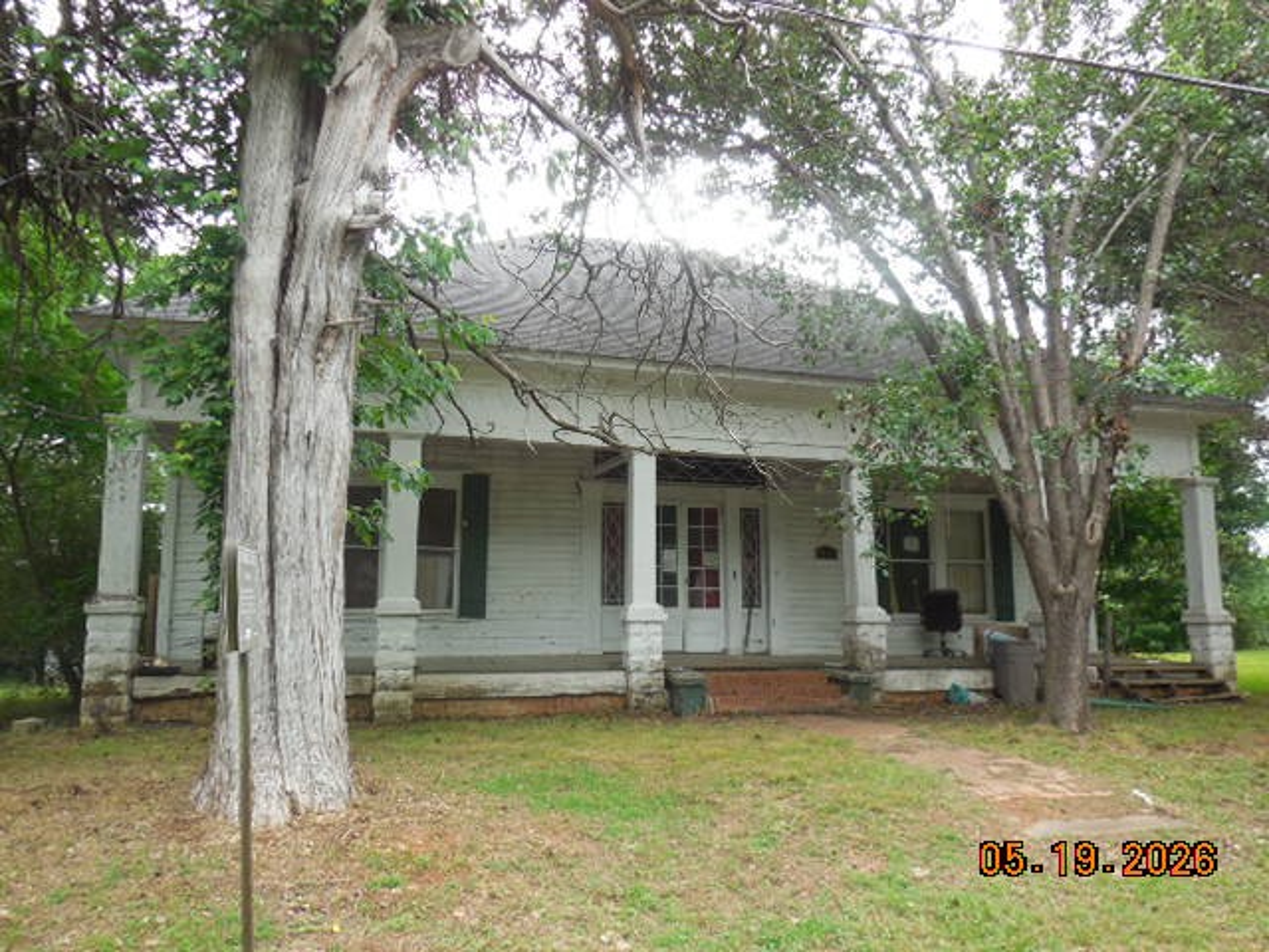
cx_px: 634
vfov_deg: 54.9
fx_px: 916
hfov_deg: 69.4
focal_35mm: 25
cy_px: 476
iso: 125
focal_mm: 4.5
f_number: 3.1
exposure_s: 1/160
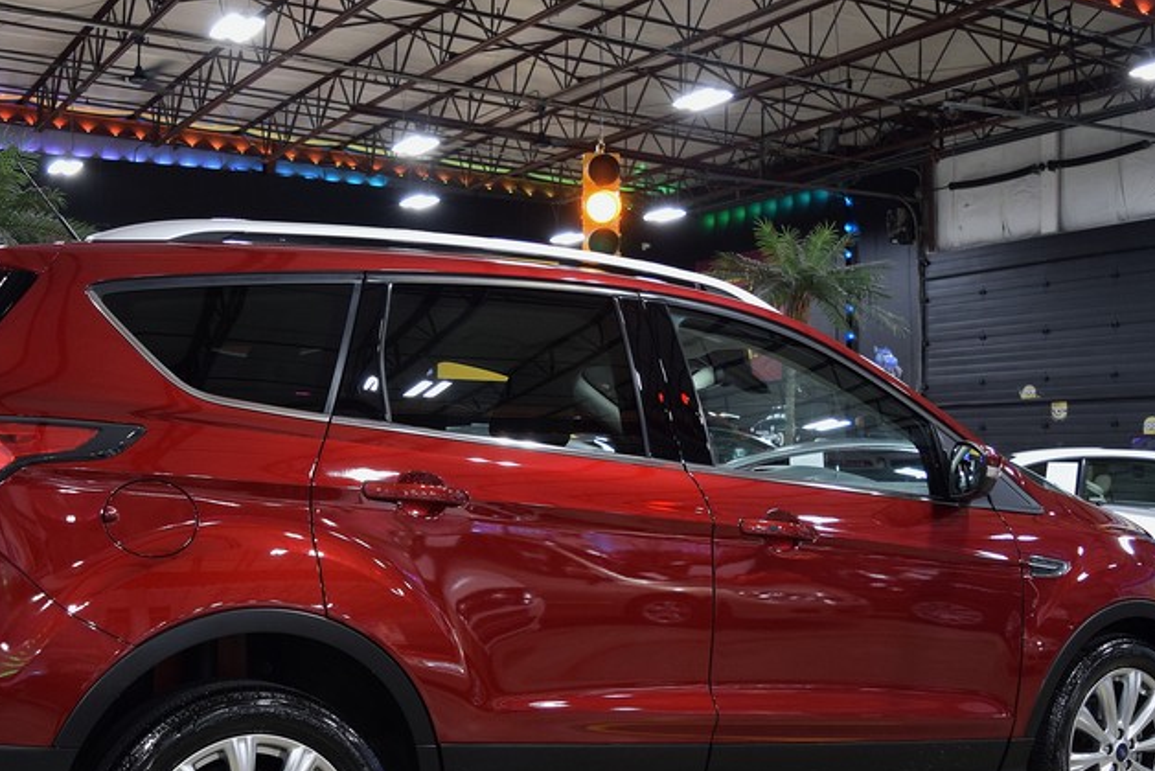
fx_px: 1412
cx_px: 429
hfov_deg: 44.1
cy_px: 511
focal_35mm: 44
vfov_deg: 30.3
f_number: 3.5
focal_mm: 18
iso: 1000
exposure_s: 1/60
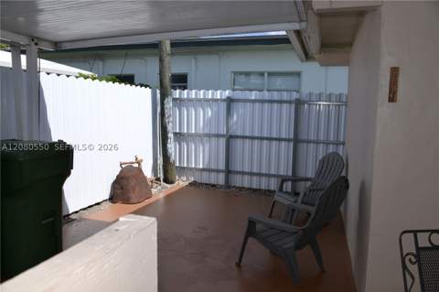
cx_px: 220
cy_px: 146
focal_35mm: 28
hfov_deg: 65.5
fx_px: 341
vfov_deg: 46.3
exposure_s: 1/250
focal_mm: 28
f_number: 11
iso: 125
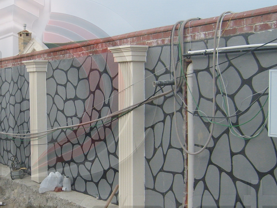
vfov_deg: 22.2
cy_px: 135
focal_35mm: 66
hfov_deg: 28.8
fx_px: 528
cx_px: 58
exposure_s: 1/90
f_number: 2.8
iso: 80
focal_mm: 5.8
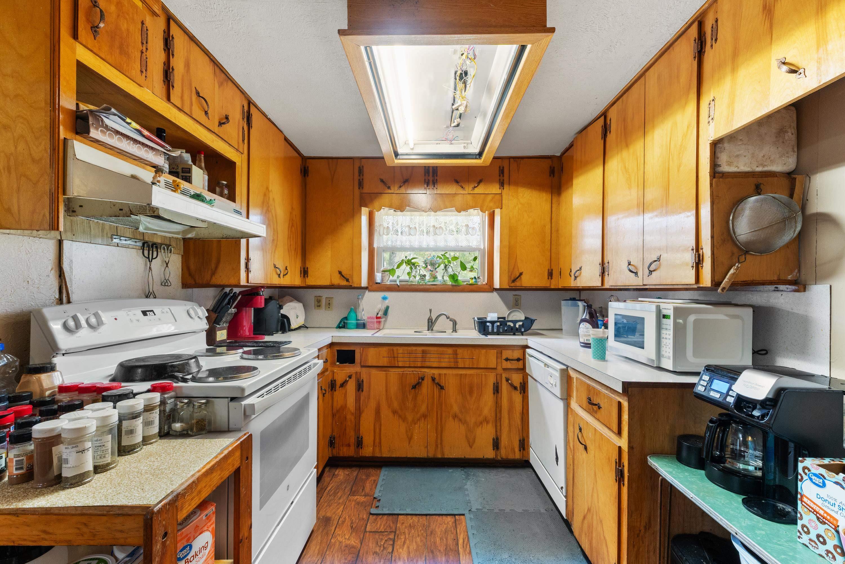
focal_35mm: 15
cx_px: 422
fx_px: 352
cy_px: 282
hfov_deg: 100.4
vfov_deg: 77.3
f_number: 7.1
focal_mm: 10
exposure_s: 1/2.5
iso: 500
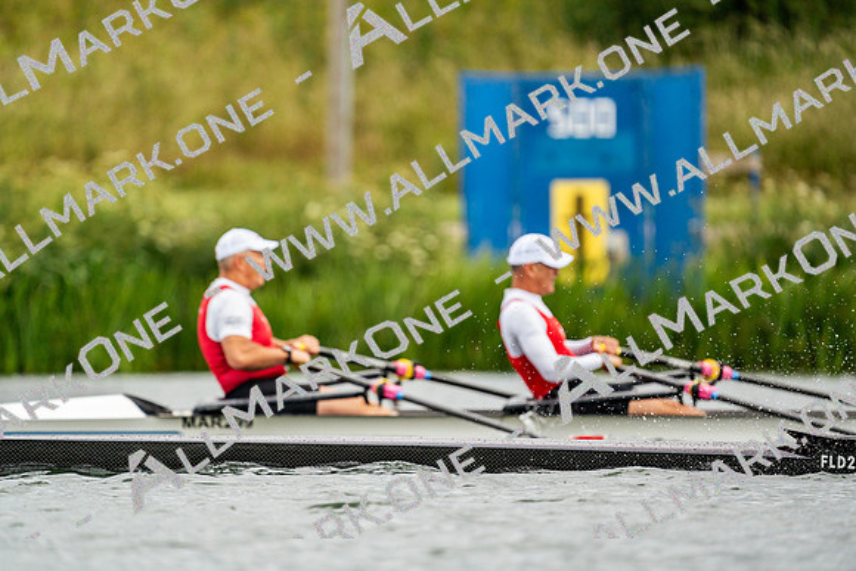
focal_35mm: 600
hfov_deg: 3.4
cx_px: 428
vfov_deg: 2.3
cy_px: 286
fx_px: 14269
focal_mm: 600
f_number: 6.3
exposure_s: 1/2000
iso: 800
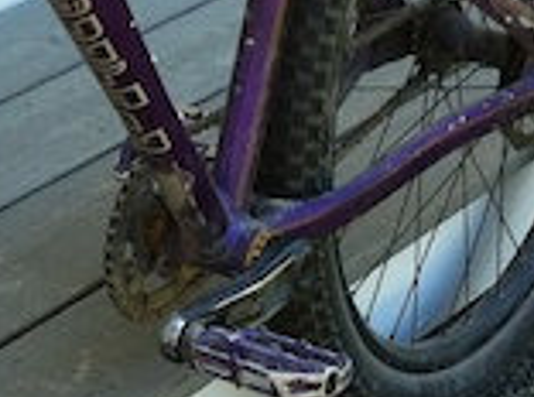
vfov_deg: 8.2
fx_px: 2768
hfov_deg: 10.9
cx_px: -10
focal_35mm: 180
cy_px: 72
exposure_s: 1/120
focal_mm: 3.85
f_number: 2.8
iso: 100
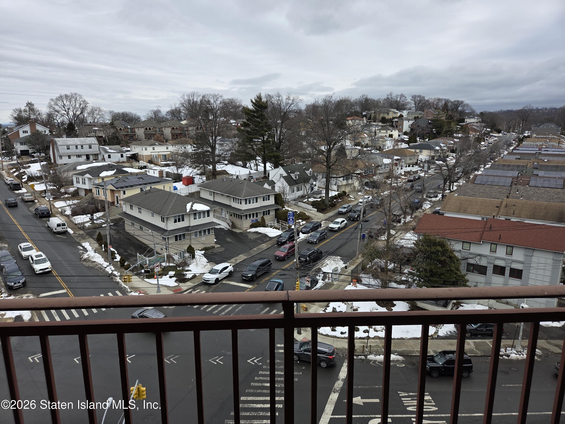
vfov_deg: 58.9
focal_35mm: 23
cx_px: 282
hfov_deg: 73.9
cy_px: 212
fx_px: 375
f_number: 1.8
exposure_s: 1/3618
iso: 80
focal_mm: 5.4
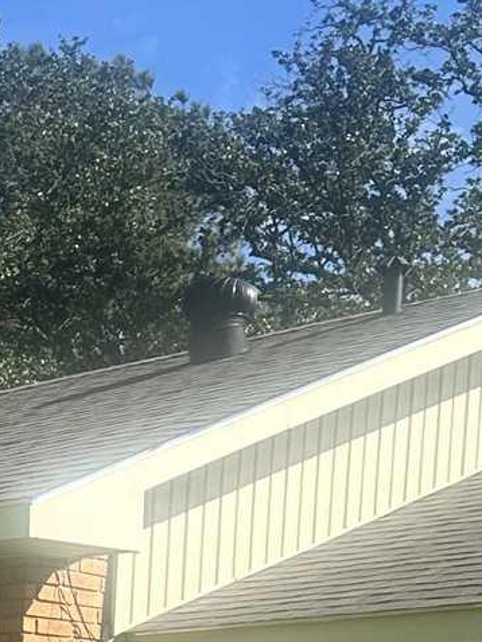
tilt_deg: -0.4
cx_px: -219
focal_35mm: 116
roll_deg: -3.4
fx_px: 2153
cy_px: 945
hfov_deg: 12.2
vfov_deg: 15.7
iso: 80
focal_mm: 6.86
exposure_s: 1/2353
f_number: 1.78
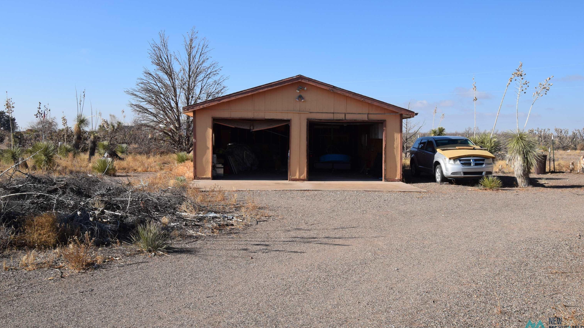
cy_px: 138
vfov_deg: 36.6
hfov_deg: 61.0
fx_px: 496
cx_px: 287
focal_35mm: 32
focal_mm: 20
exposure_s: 1/320
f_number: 9
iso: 200
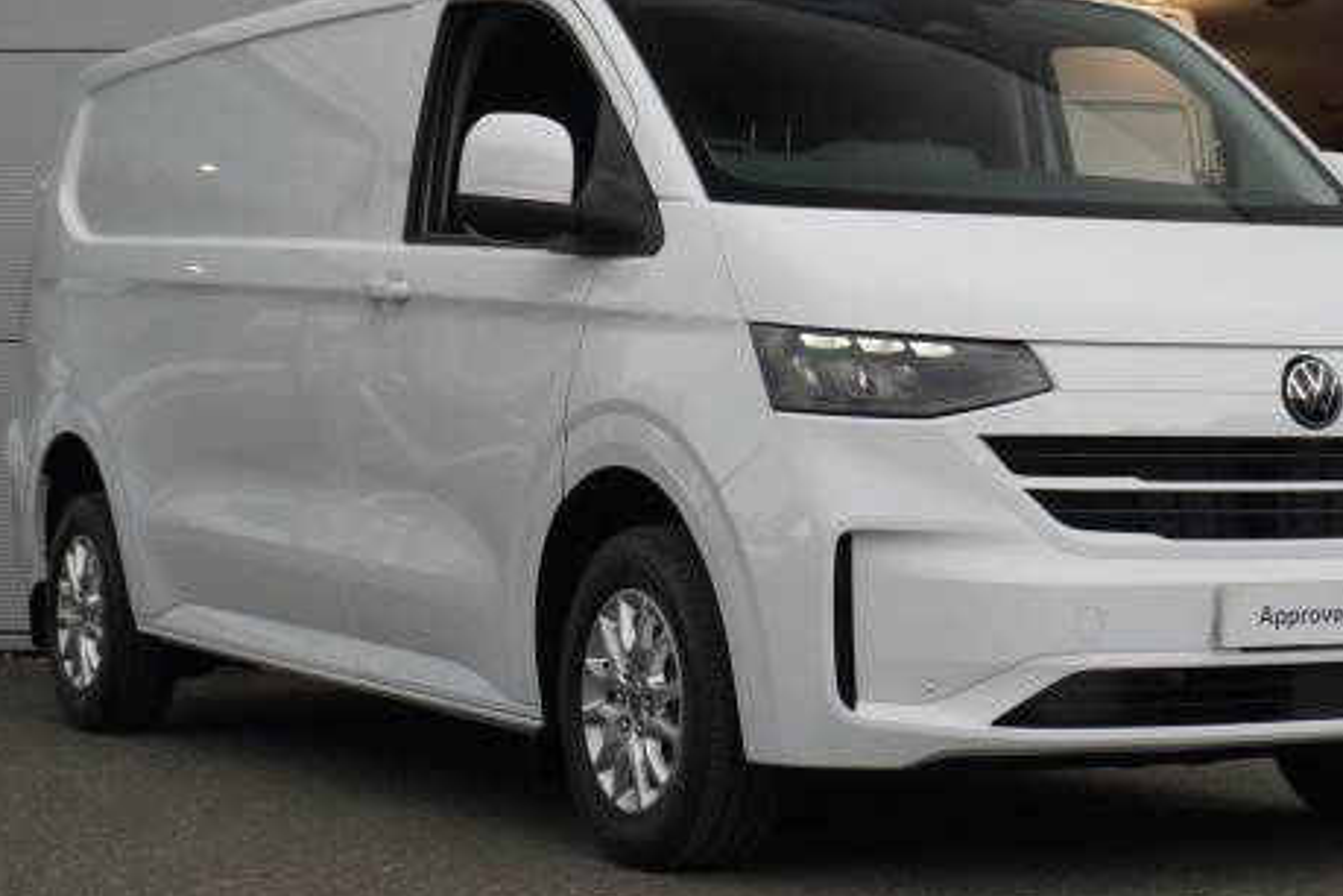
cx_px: 758
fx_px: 3432
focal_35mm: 92
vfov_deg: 14.9
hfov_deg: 22.1
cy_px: 410
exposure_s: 1/160
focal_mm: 44
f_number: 5.6
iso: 200
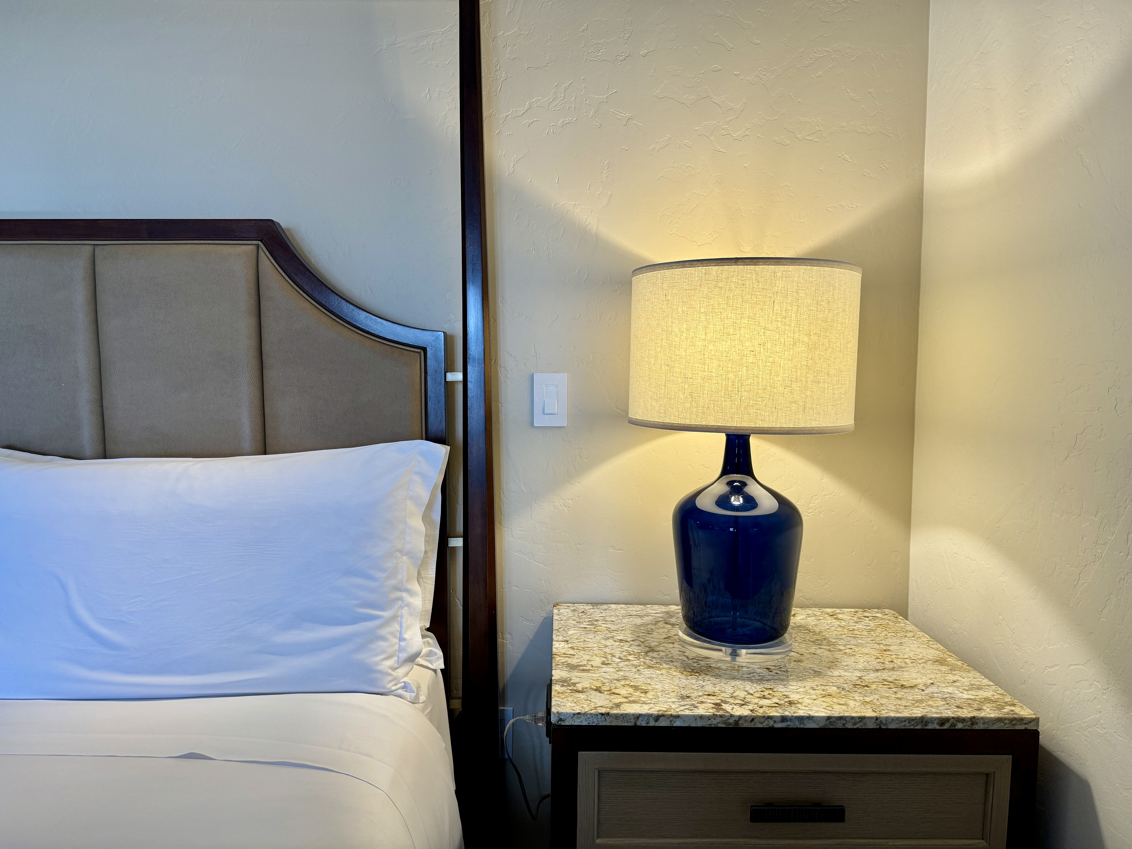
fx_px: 785
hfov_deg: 71.6
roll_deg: -0.5
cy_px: 424
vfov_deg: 56.8
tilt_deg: -5.4
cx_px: 566
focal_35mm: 24
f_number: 1.78
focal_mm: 6.76
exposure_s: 1/120
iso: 100
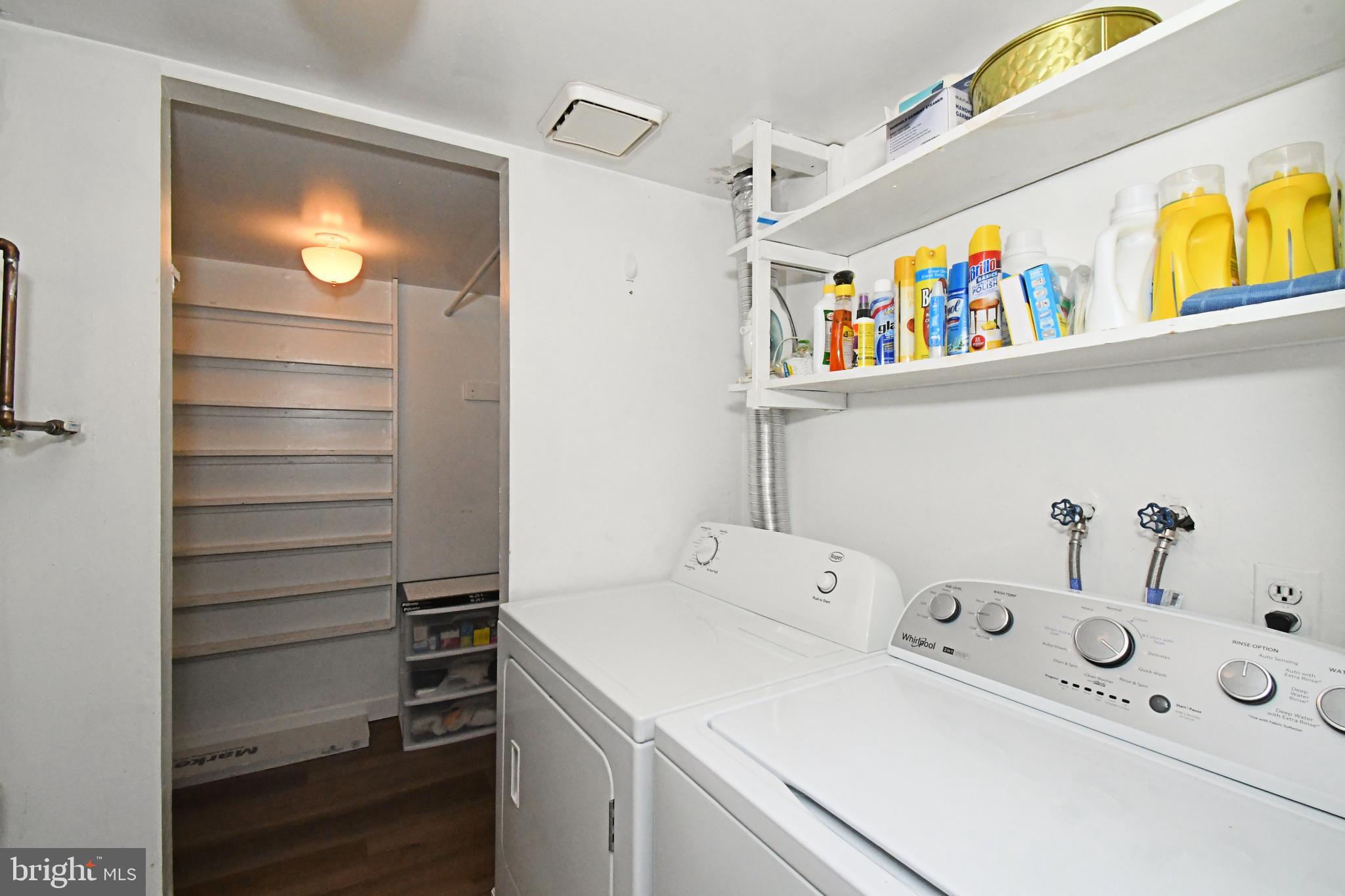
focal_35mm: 15
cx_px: 672
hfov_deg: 100.4
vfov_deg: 77.3
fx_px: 560
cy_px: 448
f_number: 14
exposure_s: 1/250
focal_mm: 10
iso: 3200
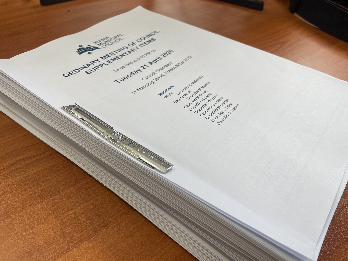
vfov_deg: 48.2
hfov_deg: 61.6
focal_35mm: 29
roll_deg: -3.3
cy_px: 129
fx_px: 292
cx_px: 184
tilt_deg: -42.4
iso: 32
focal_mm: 4.2
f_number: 1.6
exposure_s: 1/128
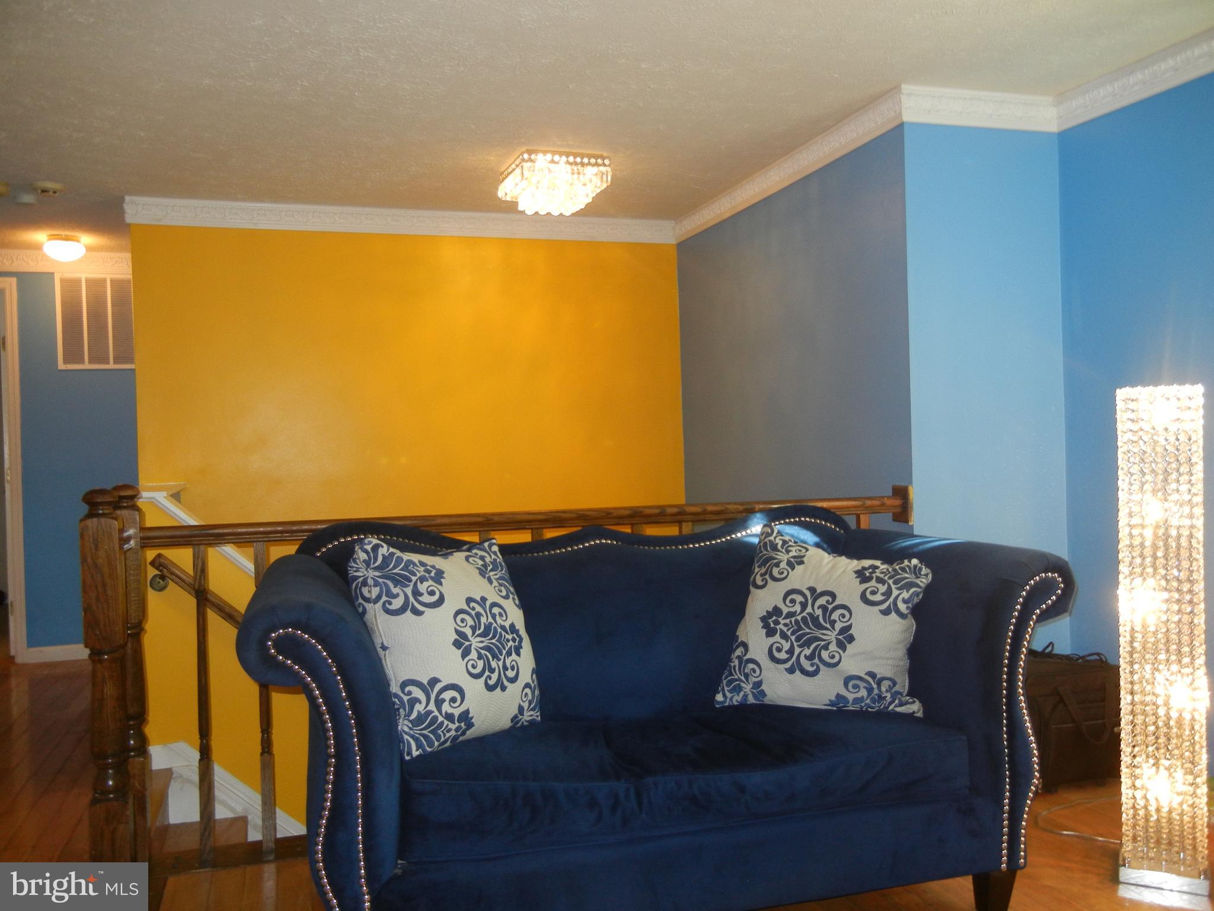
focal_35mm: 30
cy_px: 456
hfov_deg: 60.0
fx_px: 1052
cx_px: 607
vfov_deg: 46.8
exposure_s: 1/30
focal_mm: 5.4
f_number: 3.5
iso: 200
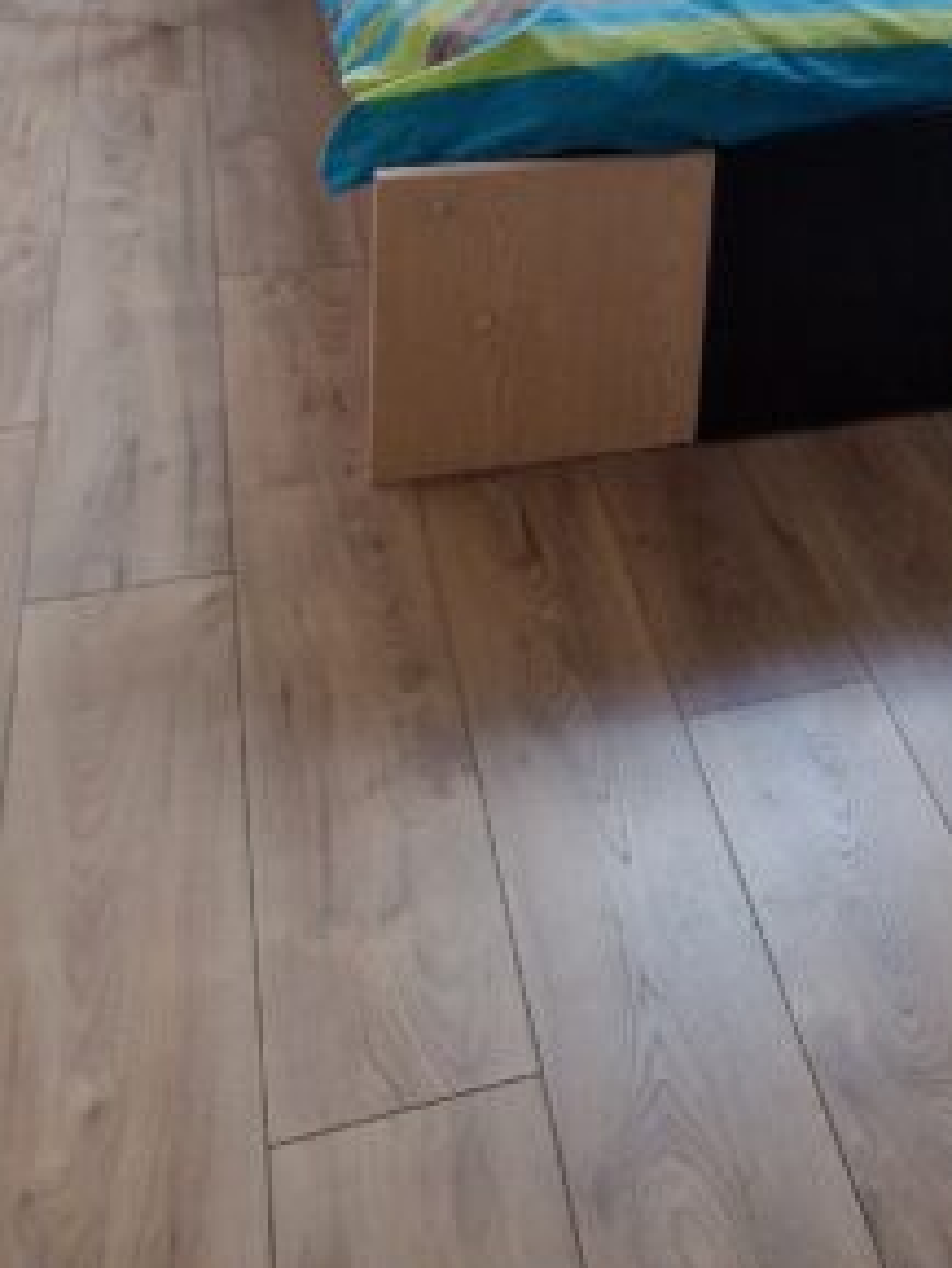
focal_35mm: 46
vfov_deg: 34.0
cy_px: -219
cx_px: 948
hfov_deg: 29.5
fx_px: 1686
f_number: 2.2
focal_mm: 2.2
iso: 200
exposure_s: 1/50
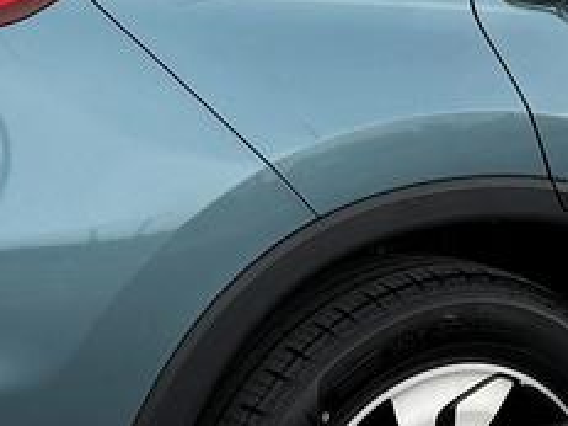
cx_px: 551
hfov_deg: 14.6
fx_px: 2181
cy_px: -44
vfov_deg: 11.0
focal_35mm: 133
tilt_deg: -1.9
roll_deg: -1.6
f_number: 1.78
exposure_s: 1/2611
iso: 80
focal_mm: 6.76
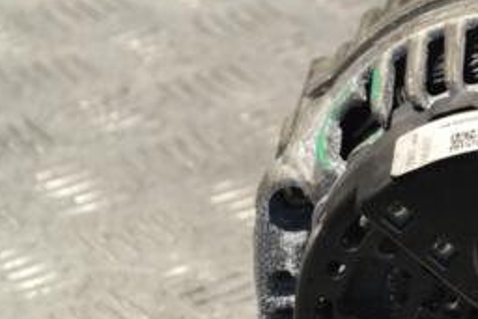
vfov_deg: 7.1
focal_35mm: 193
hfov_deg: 10.5
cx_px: 502
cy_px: 233
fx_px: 2566
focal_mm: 55
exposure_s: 1/250
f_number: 8
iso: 3200
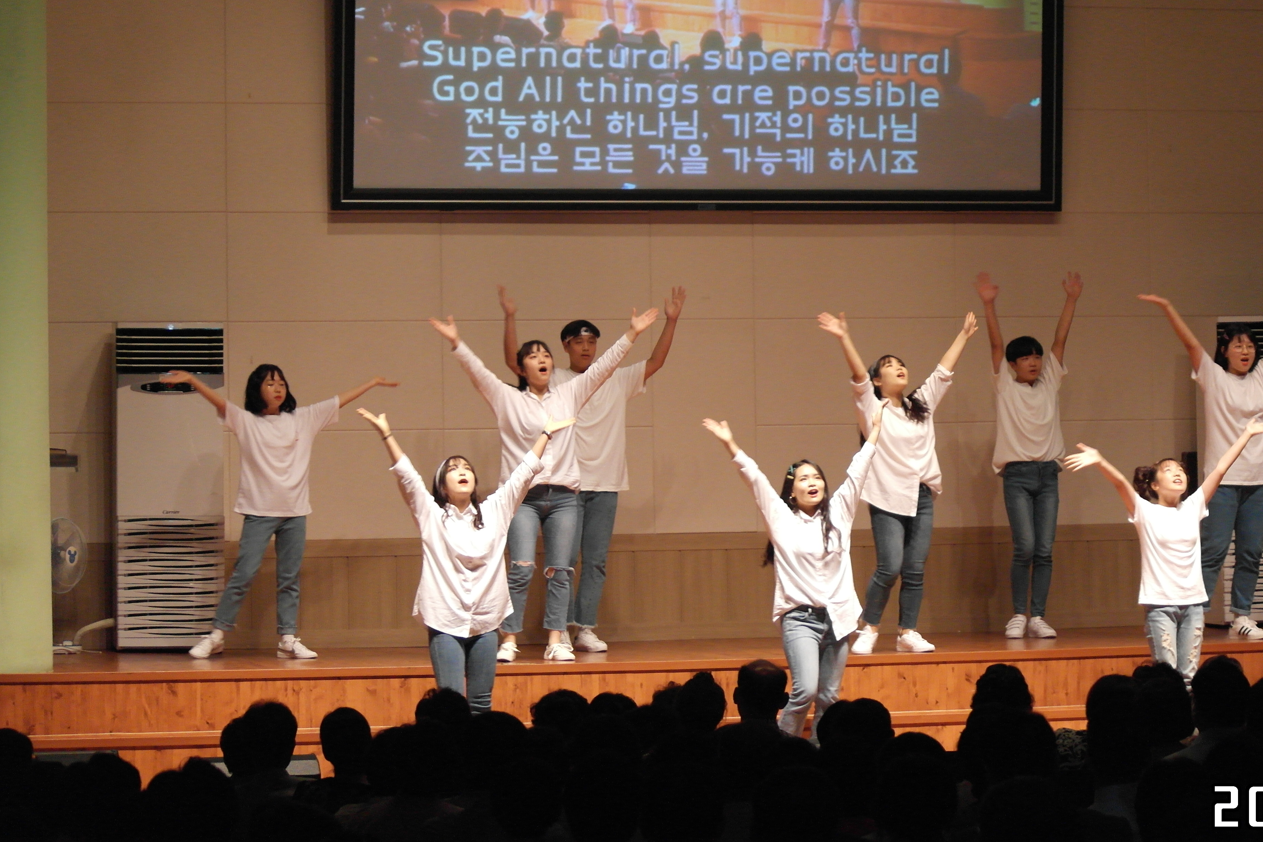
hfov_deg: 16.6
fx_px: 4315
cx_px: 747
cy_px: 320
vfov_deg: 11.1
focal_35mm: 123
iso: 1600
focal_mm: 54
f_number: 4
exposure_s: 1/80
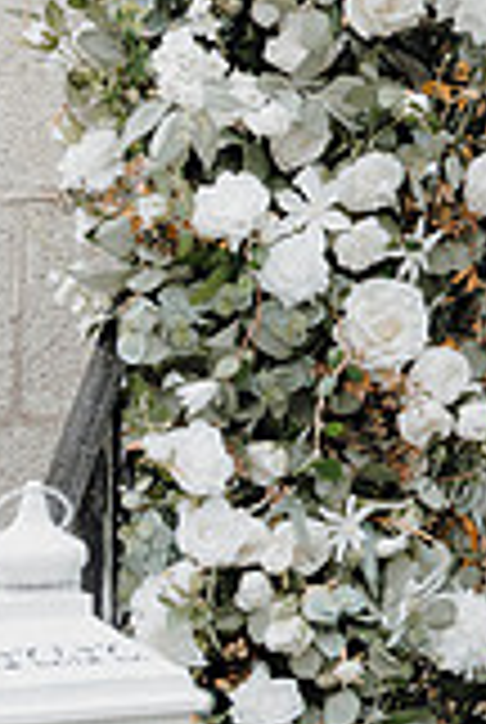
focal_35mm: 163
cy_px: -34
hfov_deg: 8.1
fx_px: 3286
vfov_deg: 12.4
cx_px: 950
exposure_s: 1/200
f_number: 3.5
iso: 125
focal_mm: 45
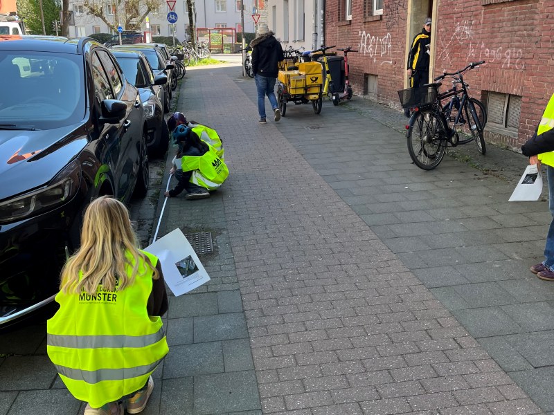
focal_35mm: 26
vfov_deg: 53.1
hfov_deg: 67.3
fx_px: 416
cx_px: 277
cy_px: 208
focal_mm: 5.1
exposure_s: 1/342
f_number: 1.6
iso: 50
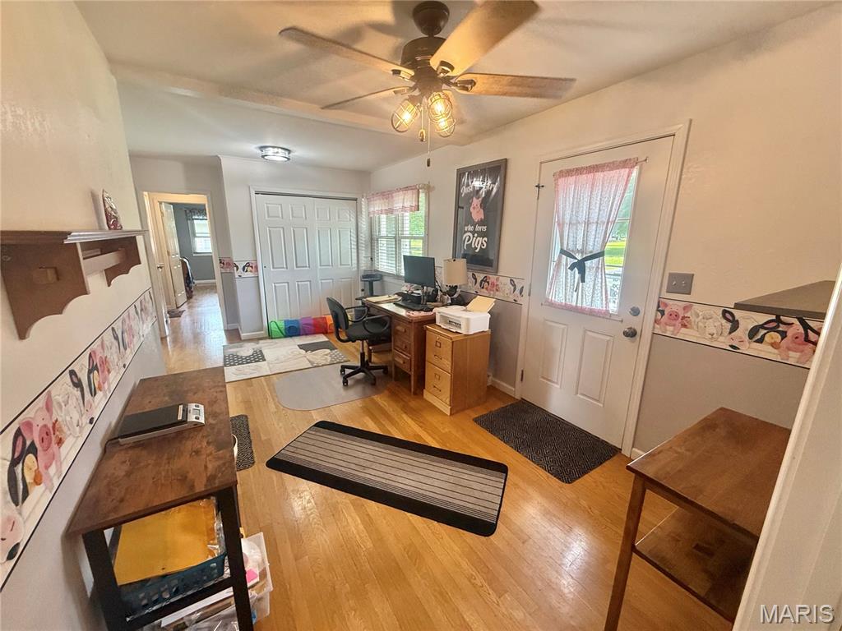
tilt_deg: -12.2
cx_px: 421
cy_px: 316
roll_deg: -0.9
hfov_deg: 102.1
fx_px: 341
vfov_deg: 85.7
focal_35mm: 14
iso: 320
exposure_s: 1/120
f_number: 2.2
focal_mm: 2.22
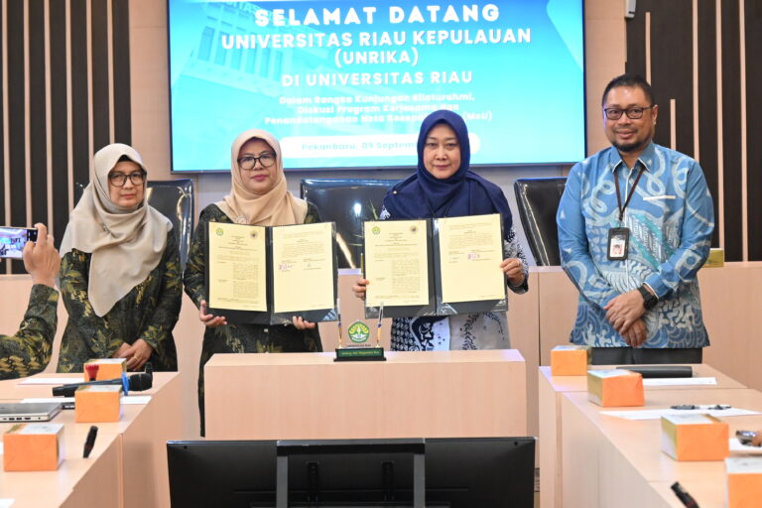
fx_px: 2370
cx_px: 381
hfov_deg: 18.3
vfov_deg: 12.2
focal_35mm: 112
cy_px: 254
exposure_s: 1/125
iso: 8000
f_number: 6.3
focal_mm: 75
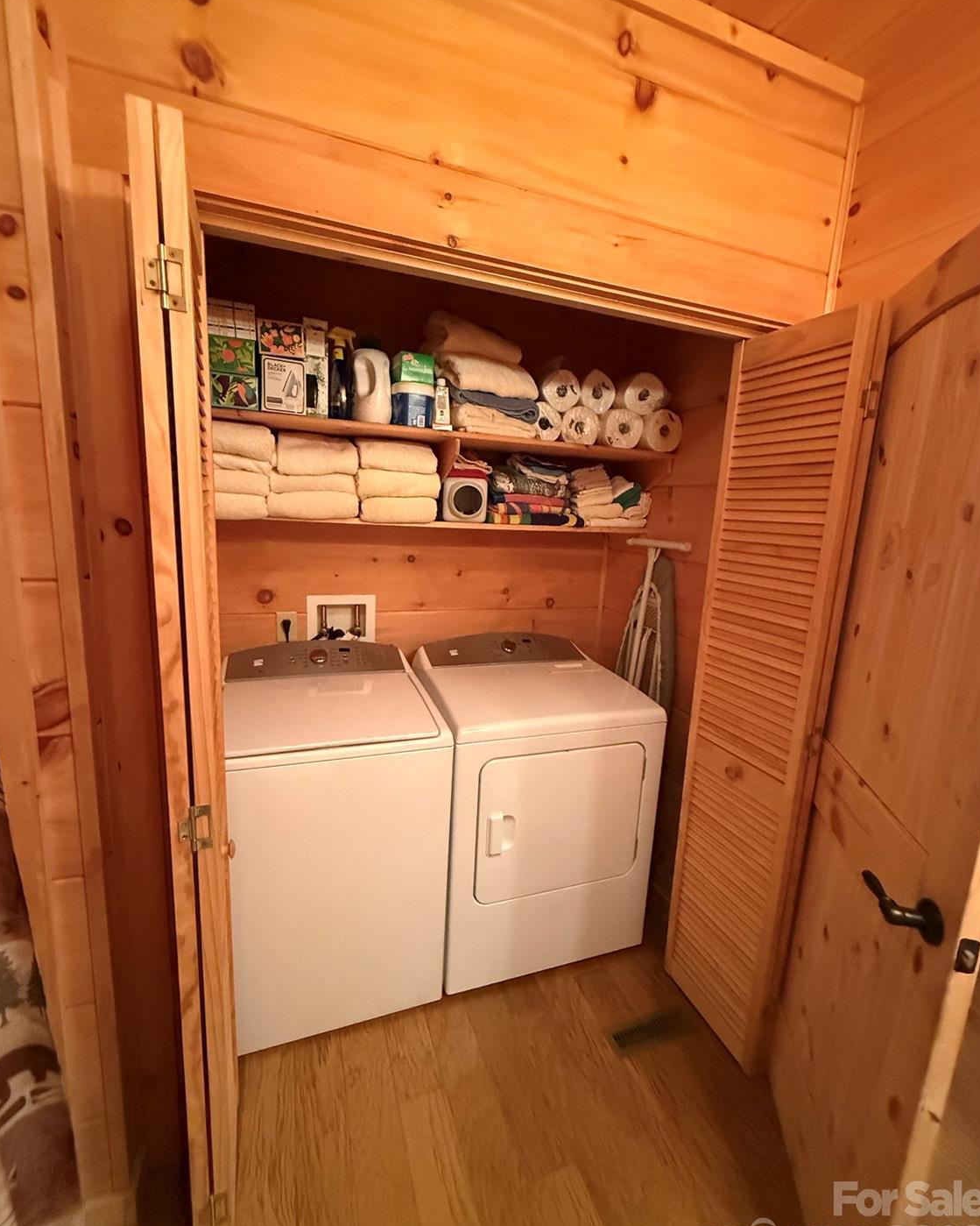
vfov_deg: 96.8
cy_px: 606
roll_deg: -3.8
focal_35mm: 15
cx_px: 486
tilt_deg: -9.5
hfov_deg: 84.0
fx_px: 544
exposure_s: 1/60
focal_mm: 2.22
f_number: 2.2
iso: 1250
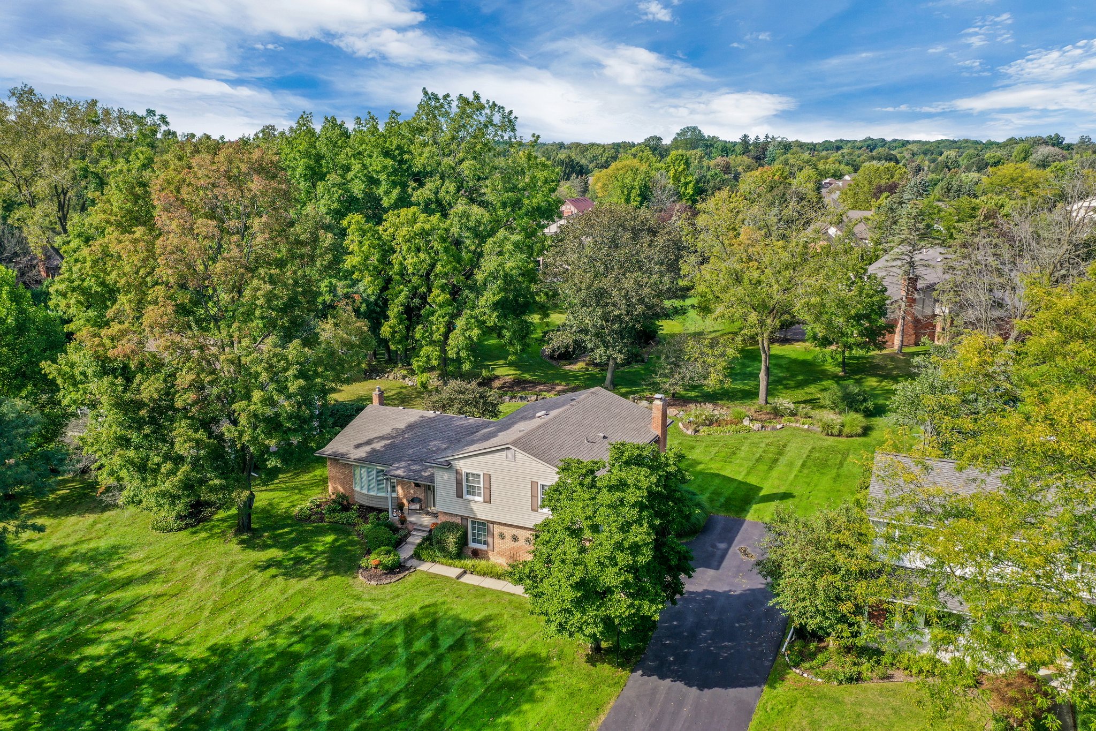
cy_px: 366
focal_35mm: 28
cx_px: 548
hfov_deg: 65.5
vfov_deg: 46.4
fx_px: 852
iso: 100
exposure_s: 1/160
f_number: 5
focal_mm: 10.26
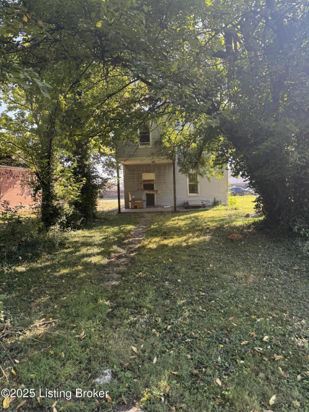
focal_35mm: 24
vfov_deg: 71.6
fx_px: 286
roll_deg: +0.6
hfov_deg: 56.8
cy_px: 206
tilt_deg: -2.1
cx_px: 154
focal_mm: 6.76
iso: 80
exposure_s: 1/277
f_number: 1.78
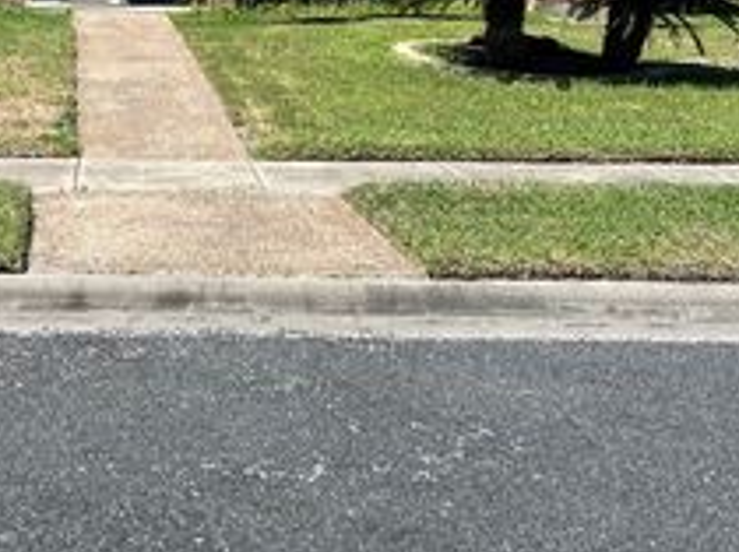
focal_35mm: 62
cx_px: 67
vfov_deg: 22.5
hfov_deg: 29.8
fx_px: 1322
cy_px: -23
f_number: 1.5
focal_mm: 5.7
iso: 50
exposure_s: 1/3460
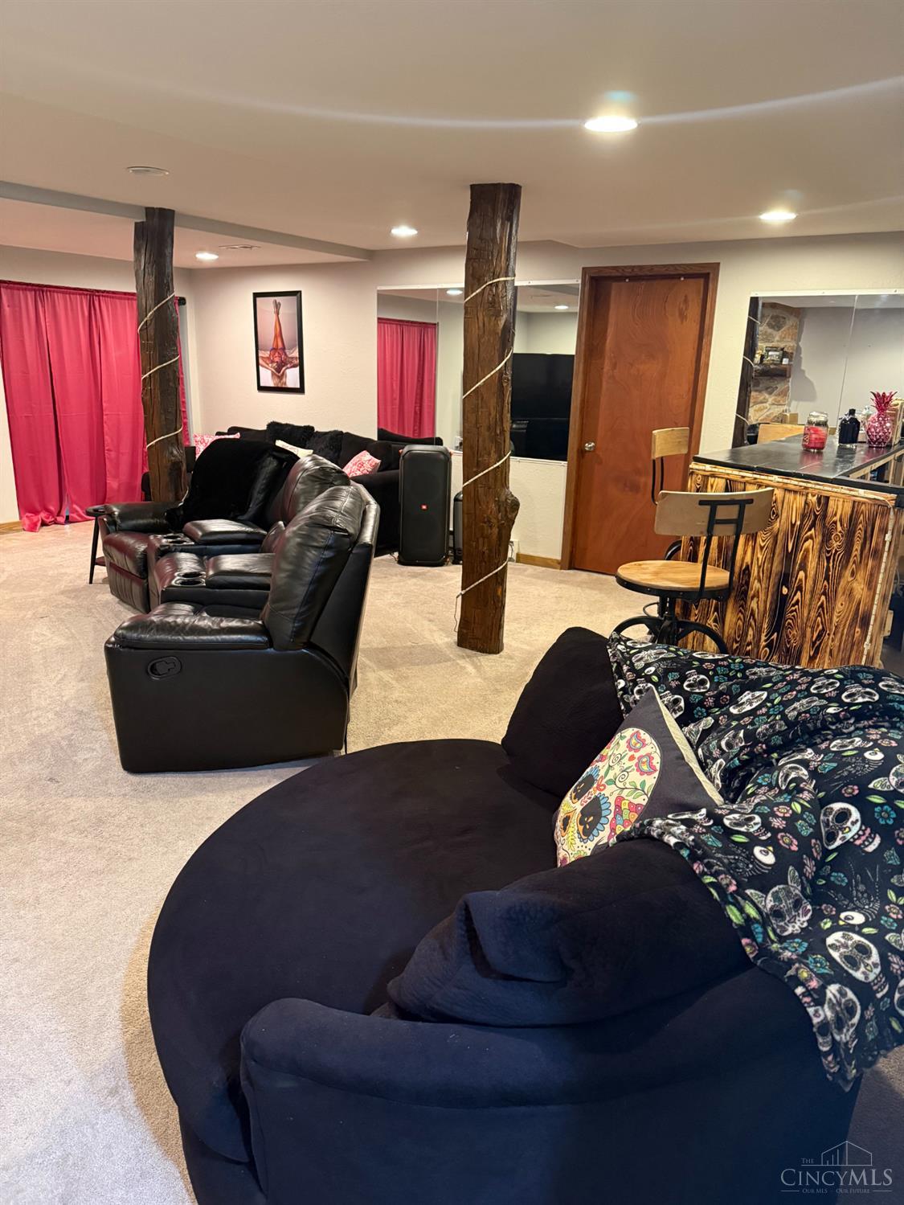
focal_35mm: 24
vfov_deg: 71.6
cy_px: 602
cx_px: 452
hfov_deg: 56.8
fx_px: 835
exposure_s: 1/40
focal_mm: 6.76
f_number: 1.78
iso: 640
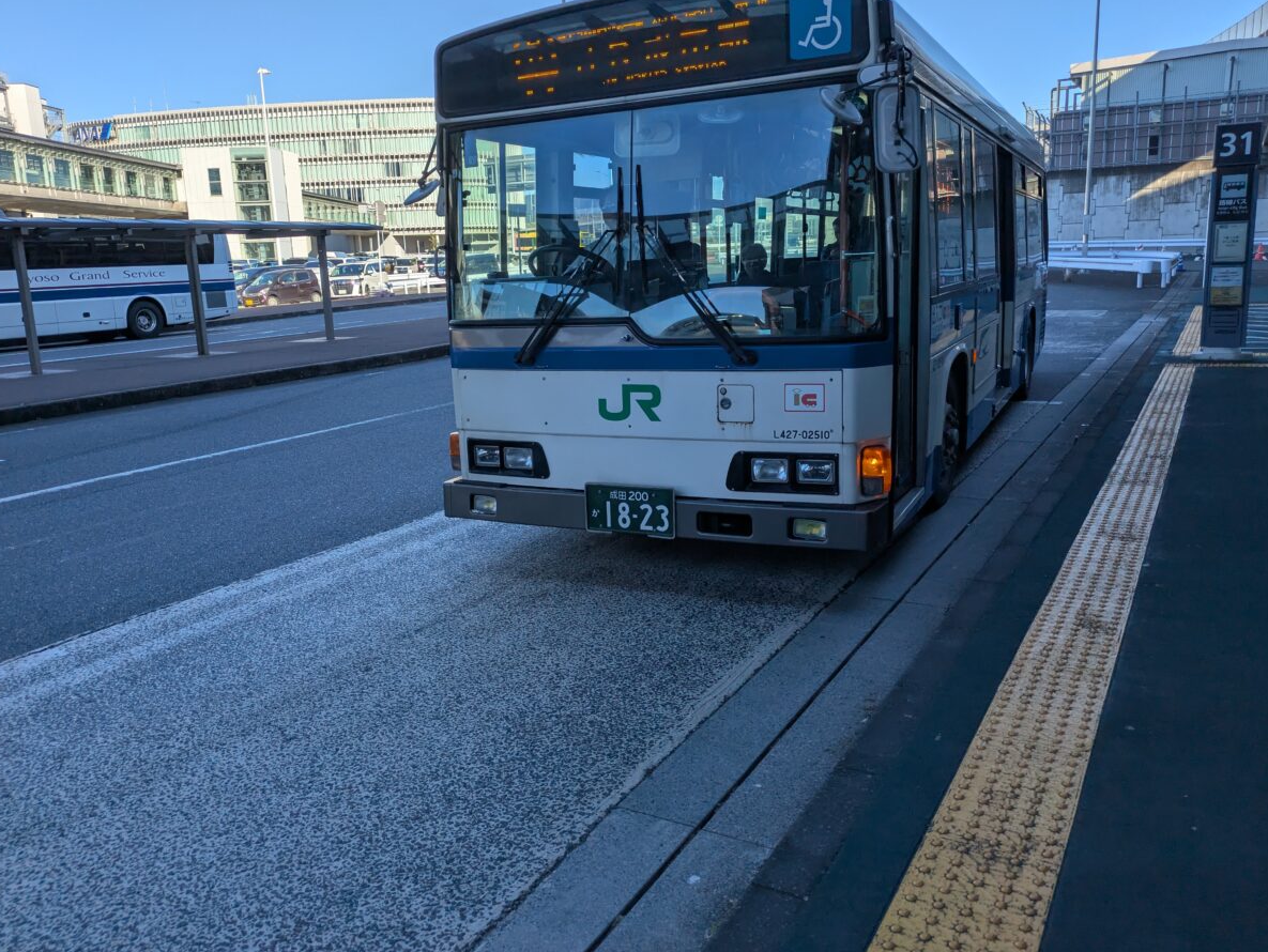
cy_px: 456
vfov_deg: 51.4
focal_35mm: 27
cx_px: 642
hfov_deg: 65.3
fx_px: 990
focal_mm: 5.43
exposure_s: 1/1919
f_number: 1.89
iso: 49
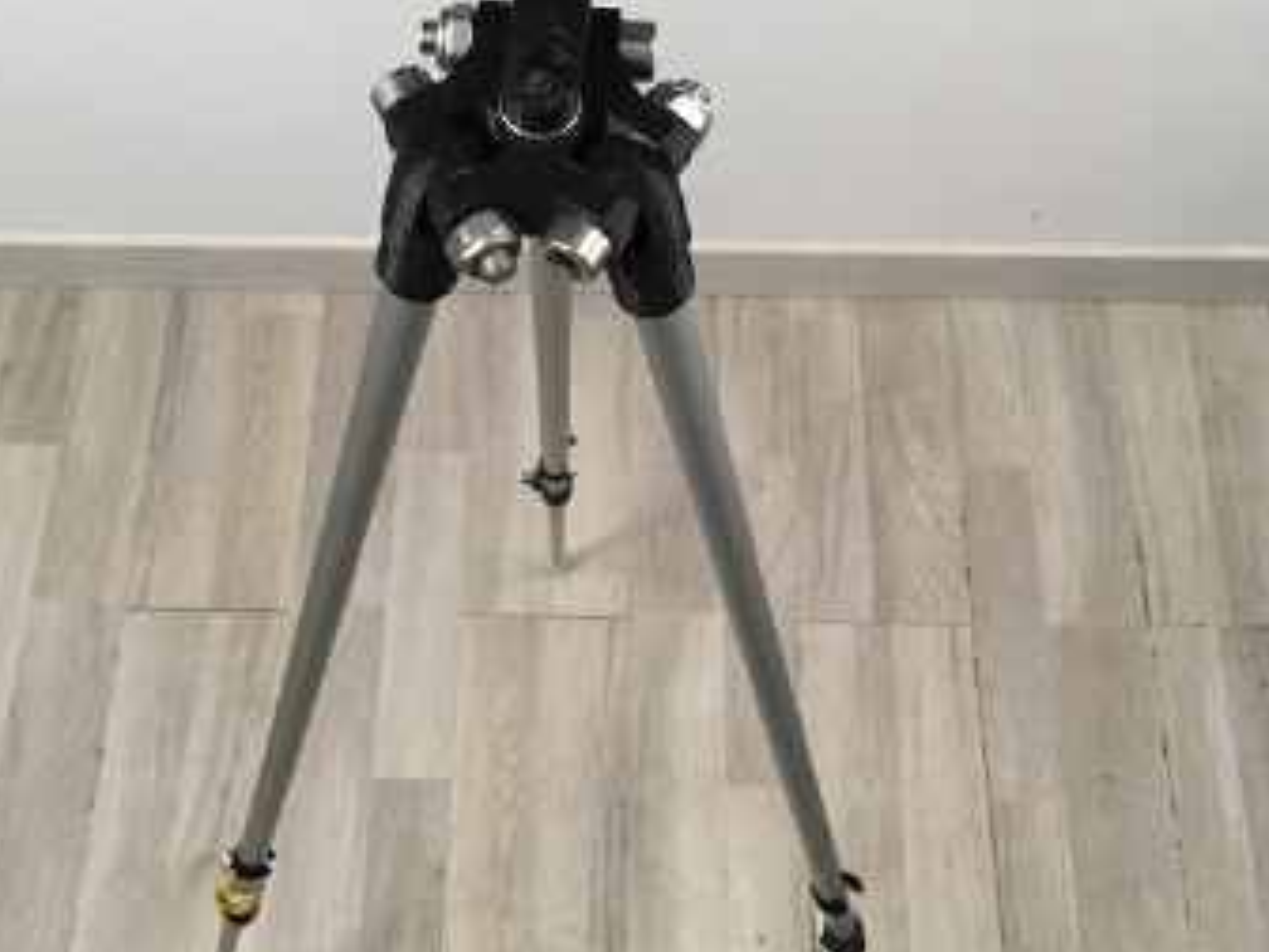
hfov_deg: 41.2
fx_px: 1686
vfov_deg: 31.3
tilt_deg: -64.2
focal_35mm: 46
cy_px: 325
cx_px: 557
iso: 125
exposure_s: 1/33
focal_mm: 4.15
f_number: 2.2
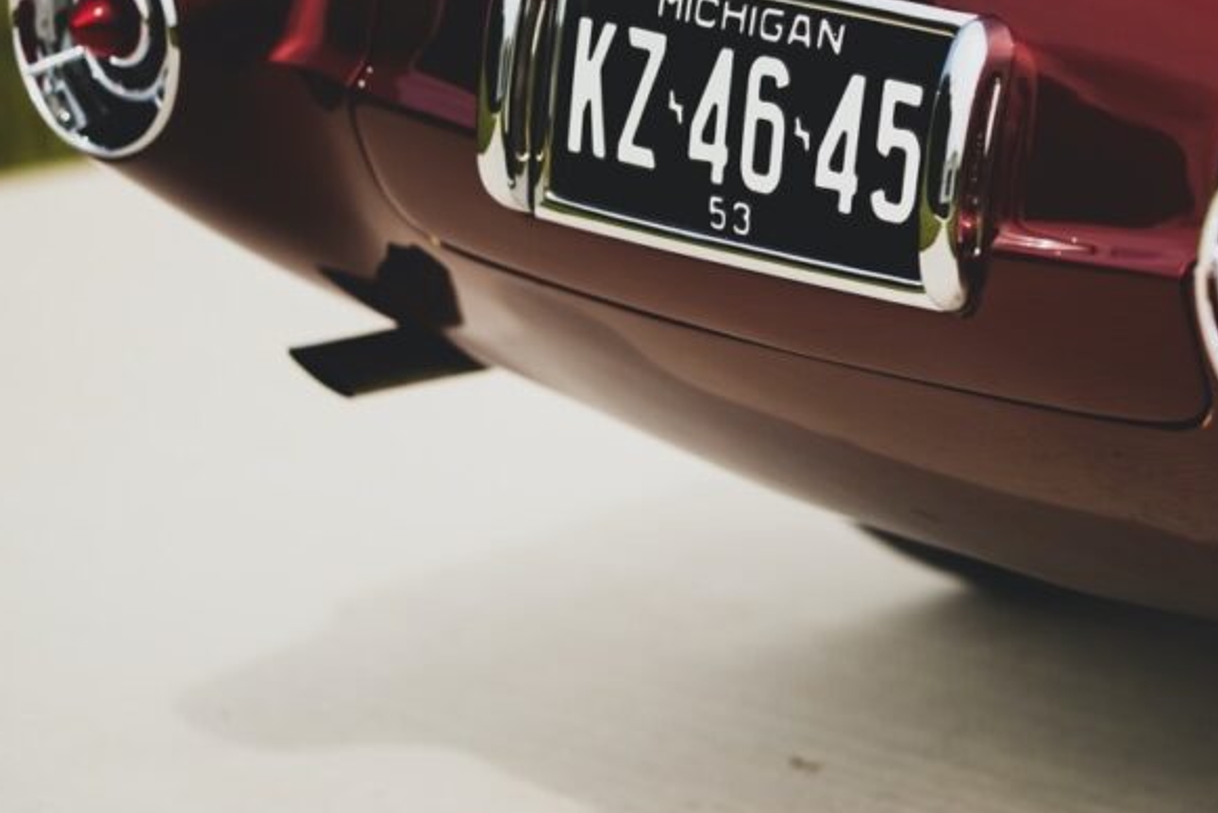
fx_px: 8056
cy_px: 107
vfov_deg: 5.8
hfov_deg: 8.6
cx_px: 960
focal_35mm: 238
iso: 100
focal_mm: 135
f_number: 1.8
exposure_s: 1/5000
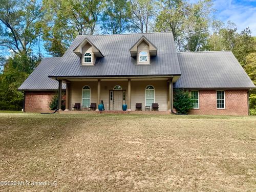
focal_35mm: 24
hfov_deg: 71.6
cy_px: 96
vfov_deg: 56.8
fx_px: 177
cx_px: 128
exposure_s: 1/1238
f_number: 1.78
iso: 80
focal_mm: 6.76
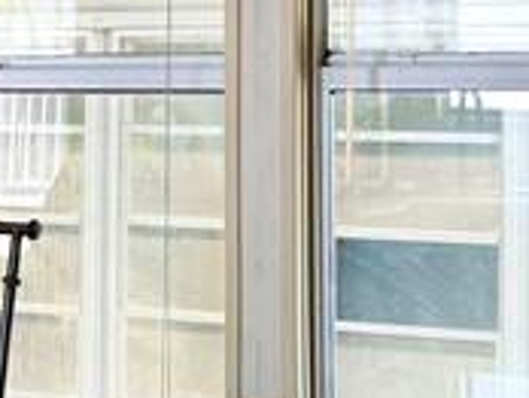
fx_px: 2158
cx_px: -188
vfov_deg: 10.5
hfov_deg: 13.4
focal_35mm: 141
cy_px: 73
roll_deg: -0.6
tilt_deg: +0.5
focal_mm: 6.76
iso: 64
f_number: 1.78
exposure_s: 1/144
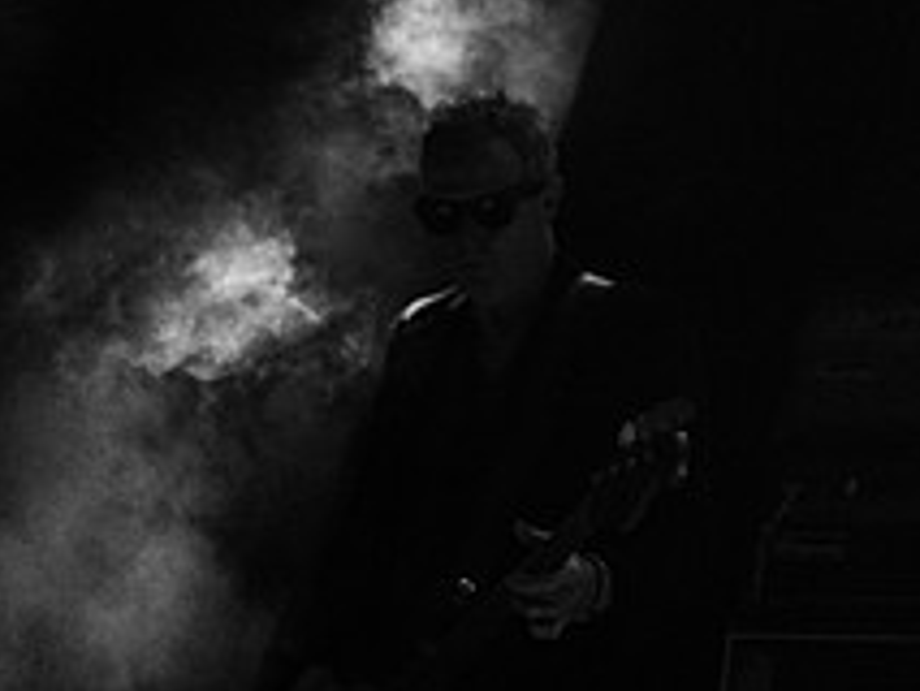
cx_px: 1105
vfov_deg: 9.5
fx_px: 4122
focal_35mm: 155
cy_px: -121
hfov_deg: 12.4
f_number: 3.2
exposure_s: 1/400
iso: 3200
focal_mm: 48
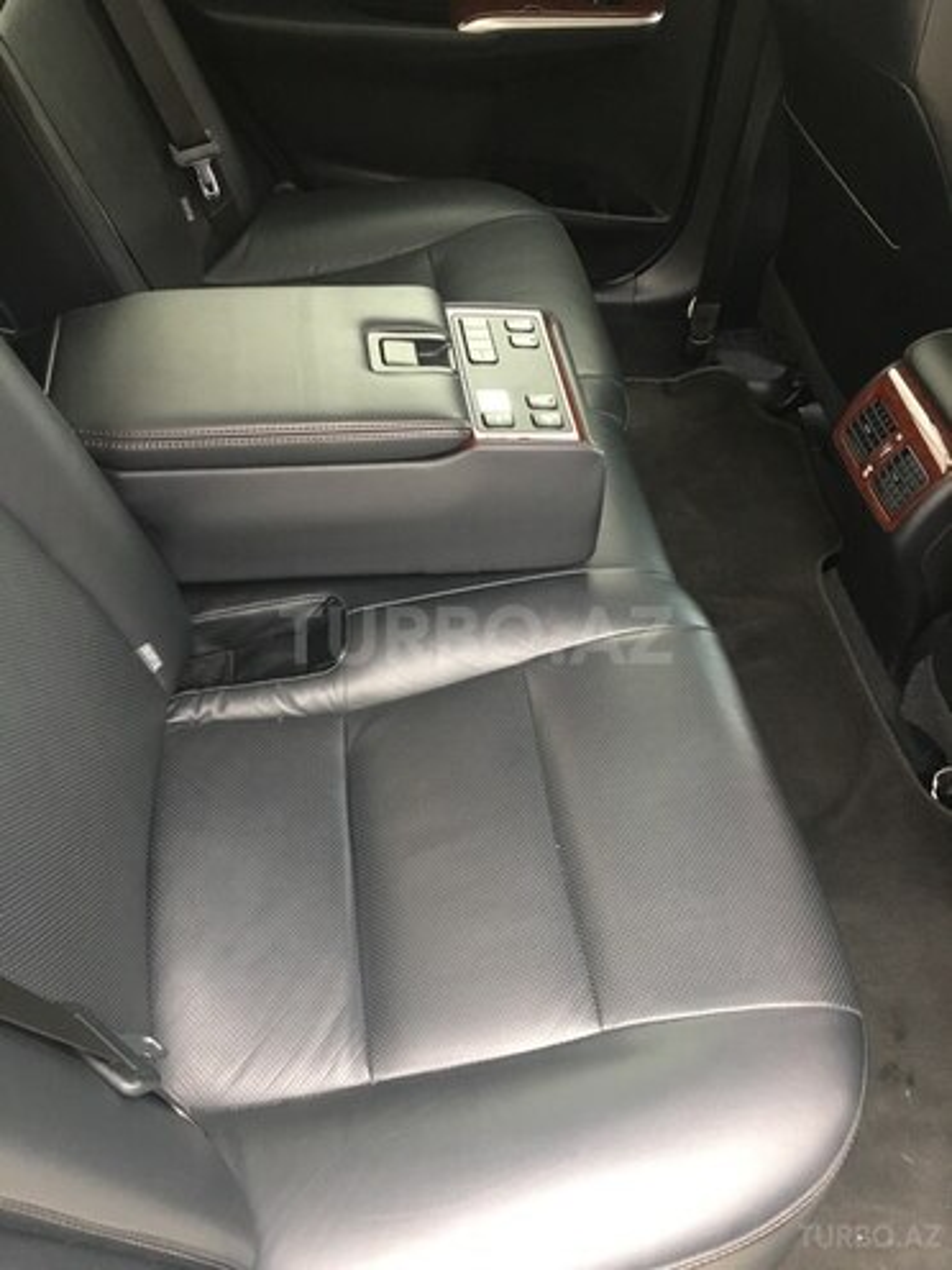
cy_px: 635
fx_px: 1063
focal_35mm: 29
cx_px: 476
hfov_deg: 48.2
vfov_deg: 61.7
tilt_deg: -45.6
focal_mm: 4.15
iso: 100
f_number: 2.2
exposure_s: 1/17
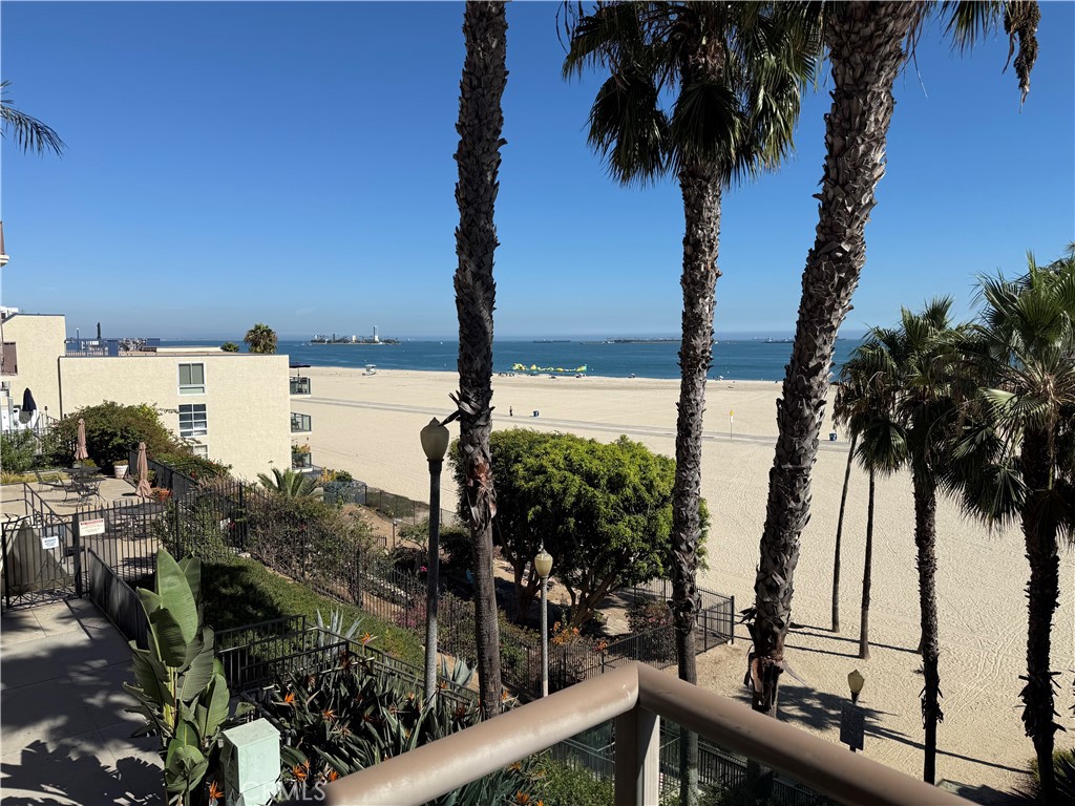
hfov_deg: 71.6
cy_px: 403
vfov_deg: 56.8
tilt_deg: -4.8
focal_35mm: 24
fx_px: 745
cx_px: 538
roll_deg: -0.3
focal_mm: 6.76
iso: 80
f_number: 1.78
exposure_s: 1/6711
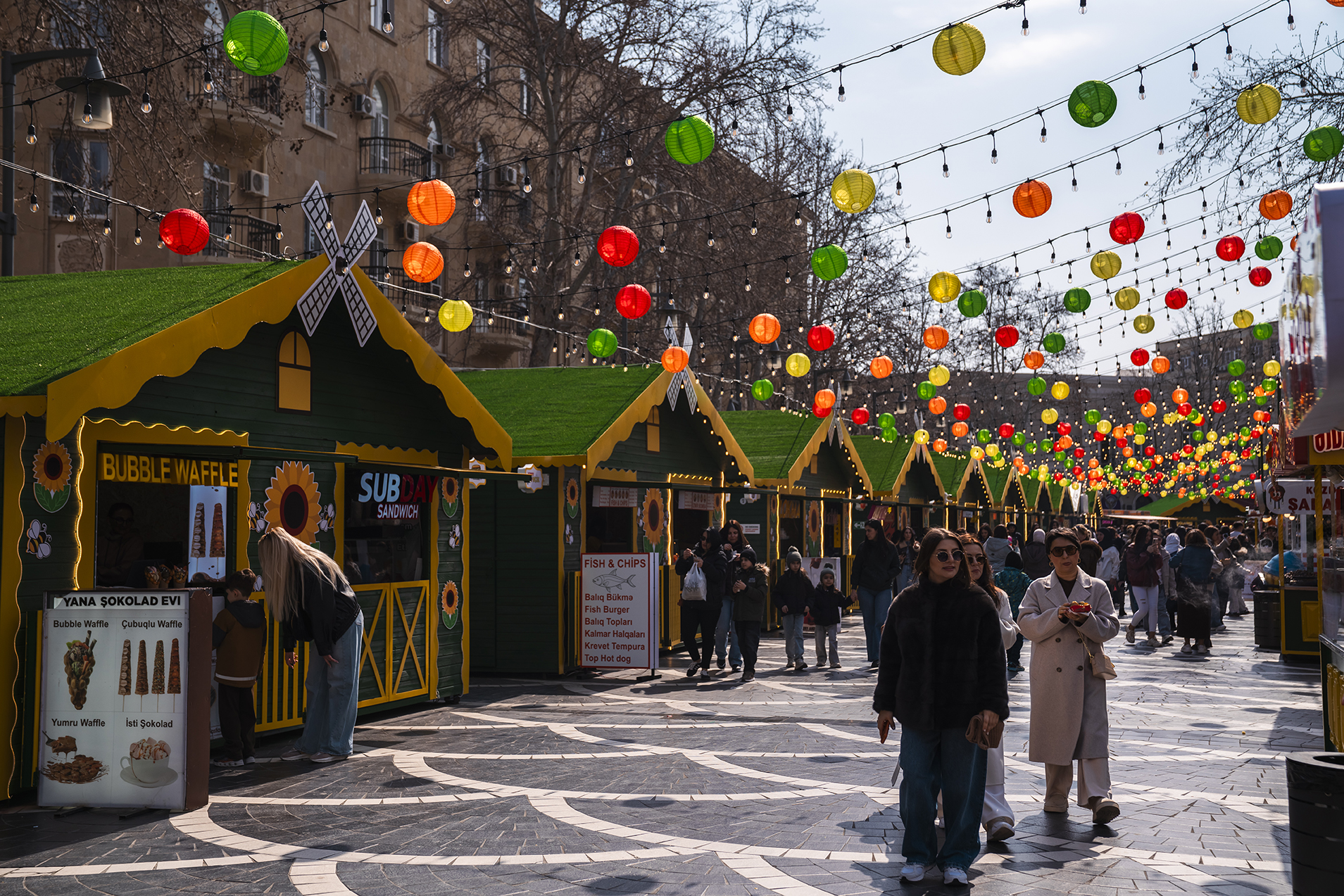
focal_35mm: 44
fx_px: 1643
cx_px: 672
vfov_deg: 30.5
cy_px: 448
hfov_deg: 44.5
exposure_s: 1/2500
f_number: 4
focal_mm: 44
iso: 100
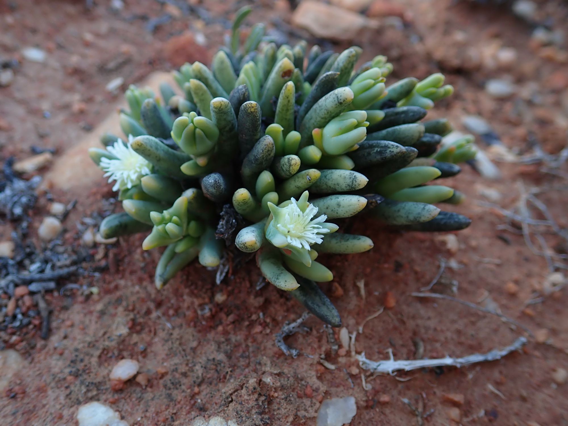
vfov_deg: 46.8
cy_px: 213
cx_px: 284
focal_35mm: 30
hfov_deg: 60.0
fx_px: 492
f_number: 2.3
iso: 100
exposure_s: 1/125
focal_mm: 5.5
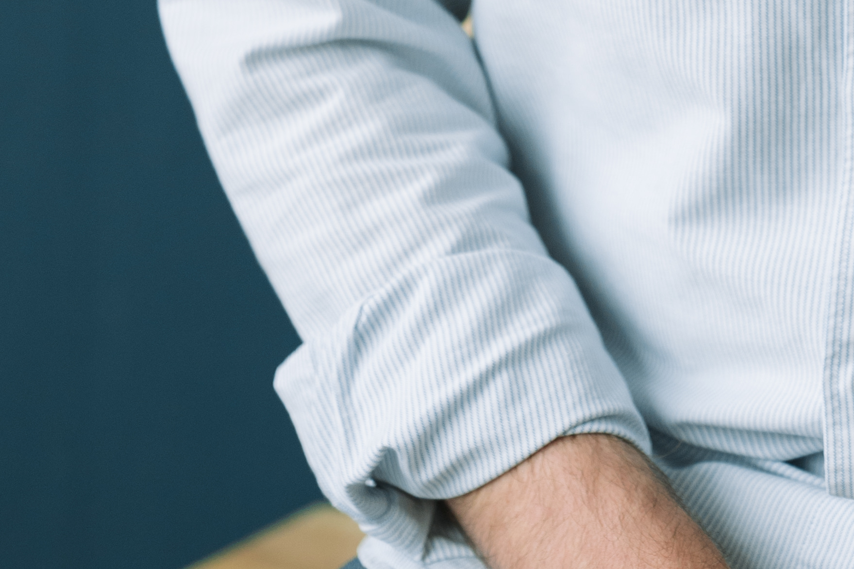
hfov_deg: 7.0
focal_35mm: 292
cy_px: -775
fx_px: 6927
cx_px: 864
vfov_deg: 4.6
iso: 400
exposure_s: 1/1000
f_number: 2.5
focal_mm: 85
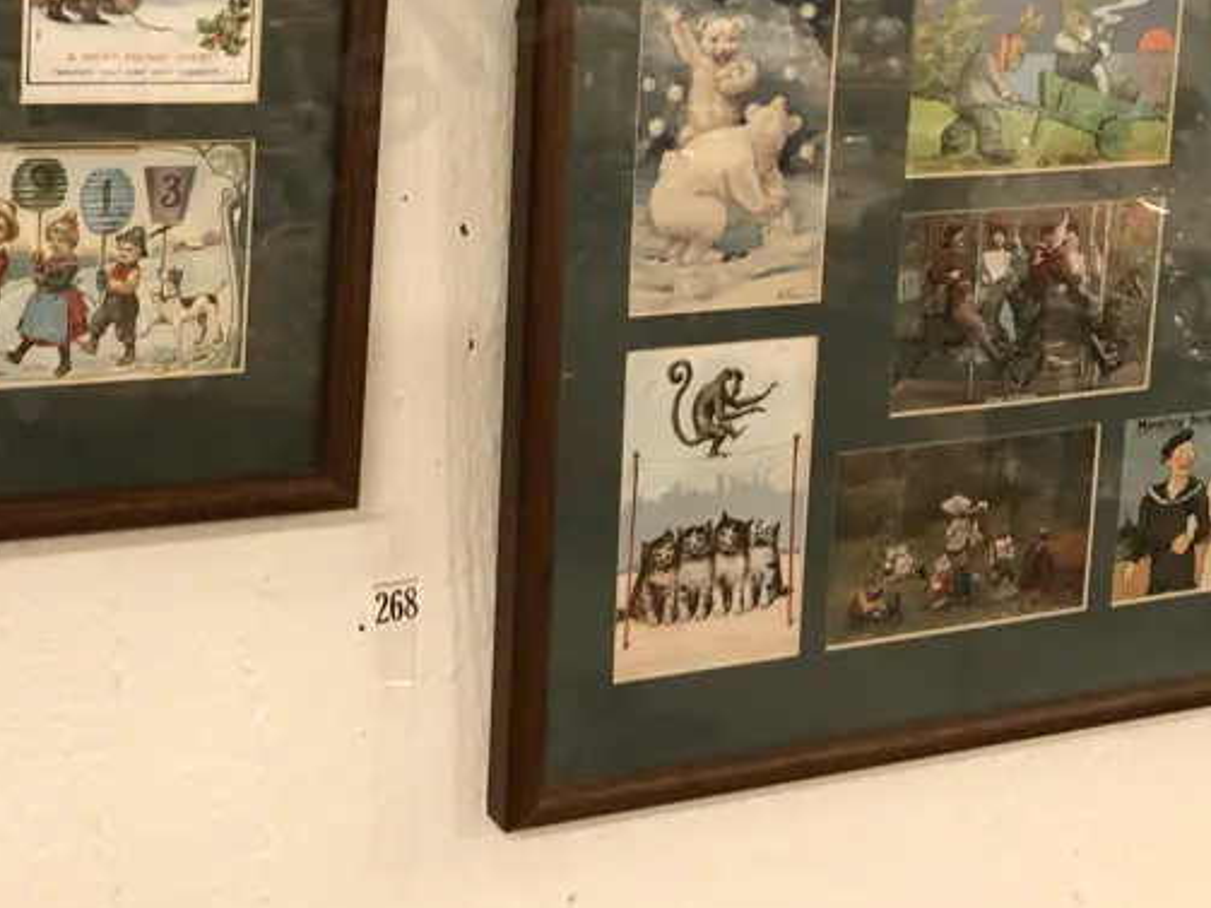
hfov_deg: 33.2
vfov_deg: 25.0
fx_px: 1994
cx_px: 327
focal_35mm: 57
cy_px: 130
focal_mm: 3.99
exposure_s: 1/17
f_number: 1.8
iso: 50
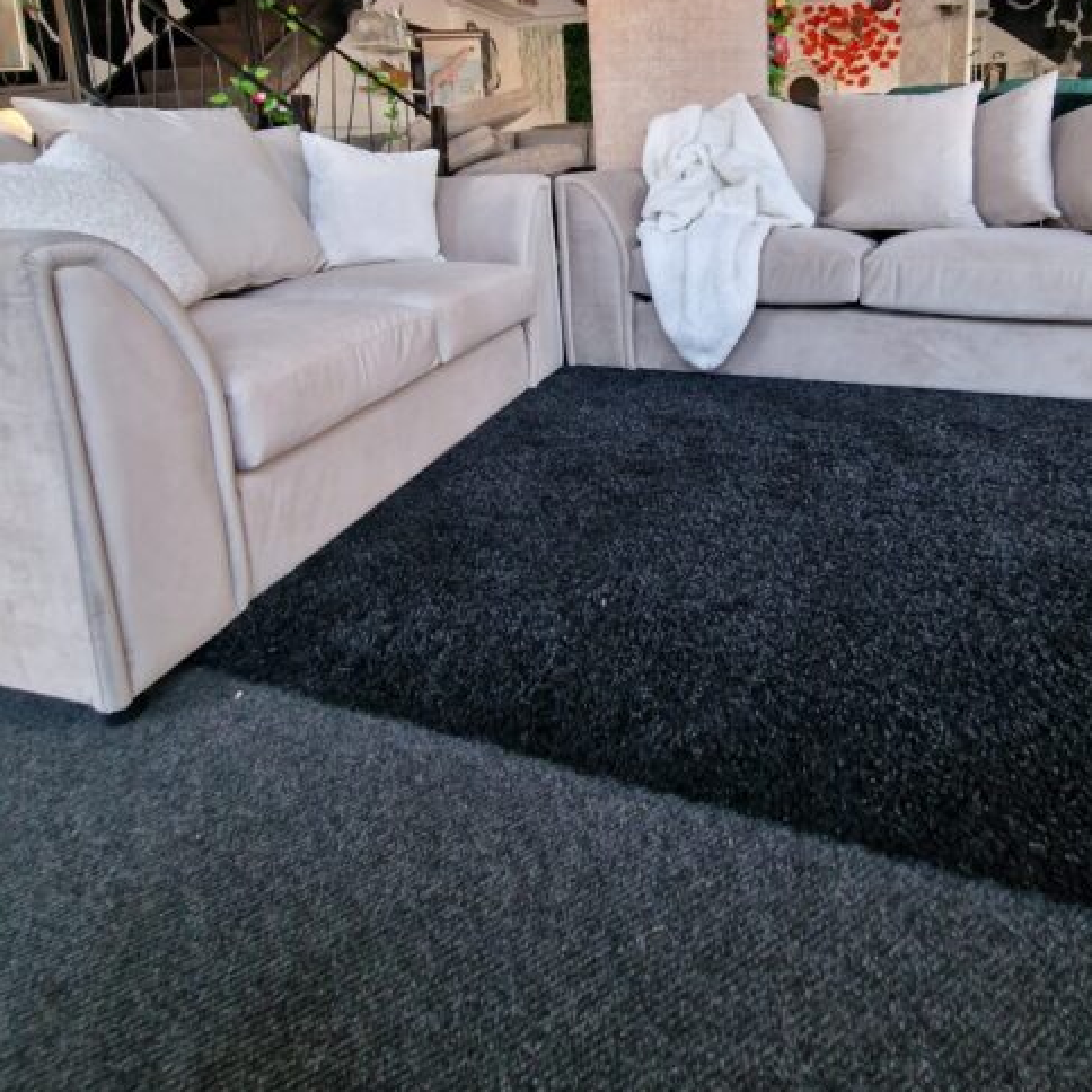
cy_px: 289
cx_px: 639
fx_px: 678
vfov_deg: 72.9
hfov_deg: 77.0
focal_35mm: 19
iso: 320
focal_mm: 2.2
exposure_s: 1/50
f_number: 2.2
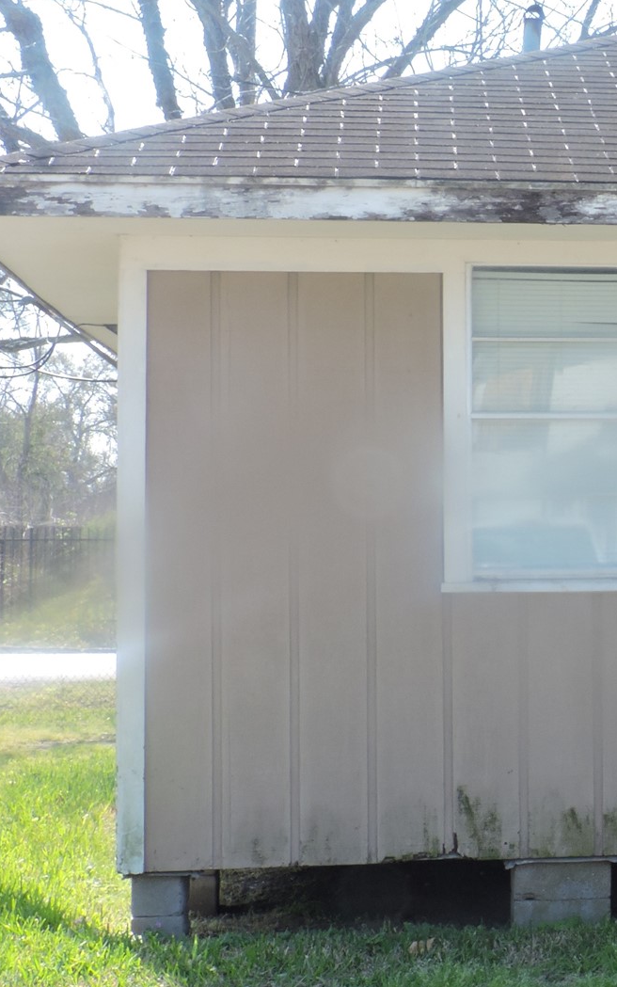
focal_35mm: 89
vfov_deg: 23.3
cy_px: 466
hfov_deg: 13.8
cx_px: 924
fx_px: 2394
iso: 100
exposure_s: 1/60
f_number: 7.6
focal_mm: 7.7
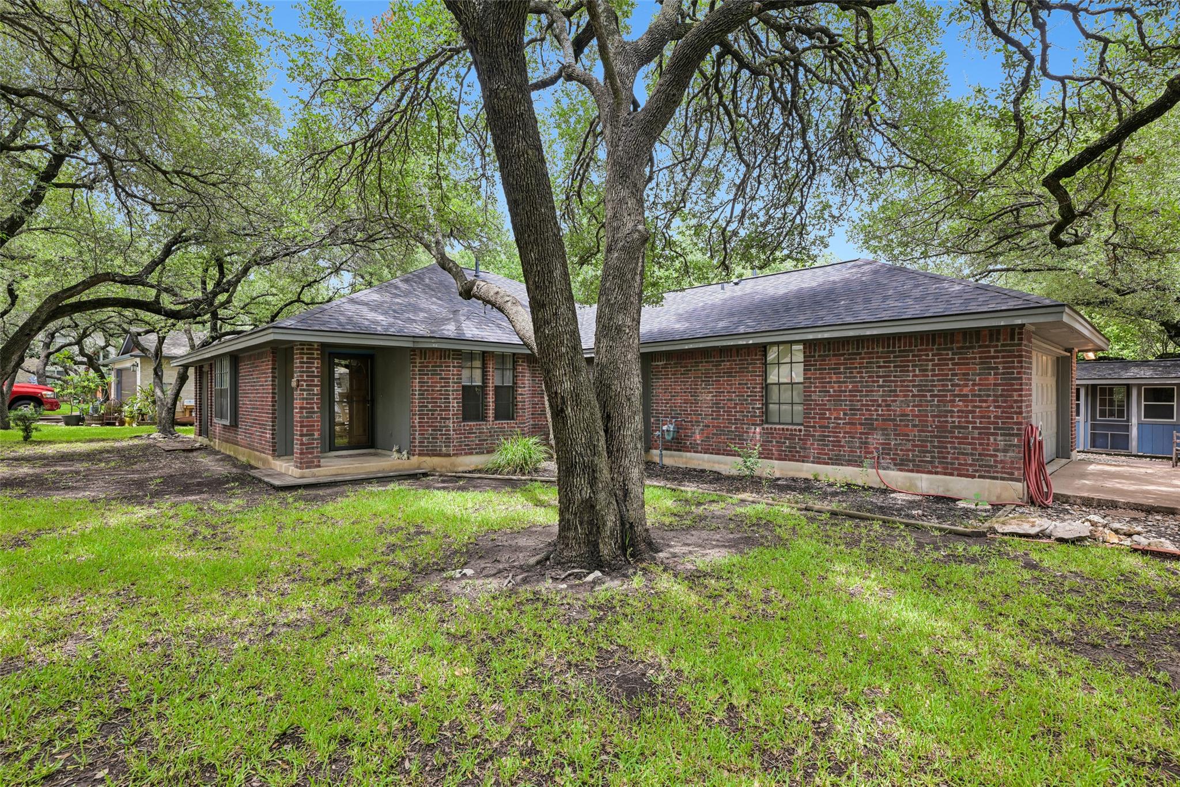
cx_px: 590
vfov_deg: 70.4
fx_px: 557
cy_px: 394
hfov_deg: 93.3
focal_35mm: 17
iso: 100
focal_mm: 17
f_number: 6.7
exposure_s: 1/45
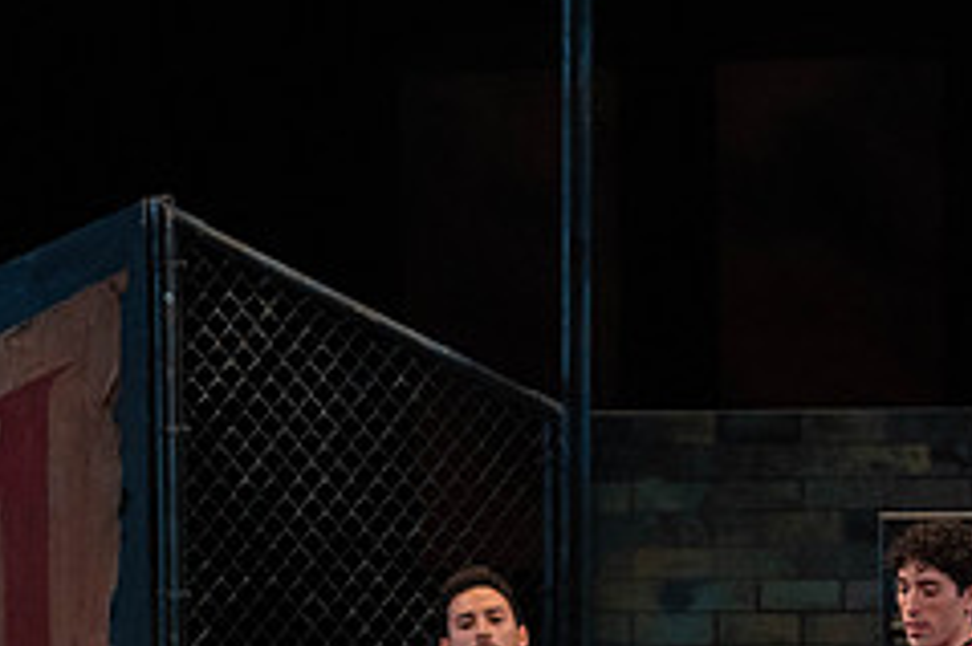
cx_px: 289
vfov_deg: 3.1
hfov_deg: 4.7
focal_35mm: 442
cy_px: 754
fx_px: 11925
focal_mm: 182
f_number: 4.5
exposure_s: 1/400
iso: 3200
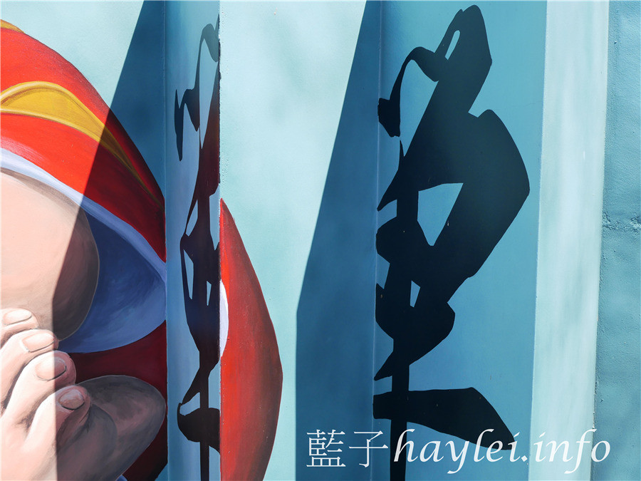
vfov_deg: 46.8
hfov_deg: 60.0
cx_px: 320
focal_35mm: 30
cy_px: 240
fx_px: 556
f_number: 4
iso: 200
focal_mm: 15
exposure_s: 1/500
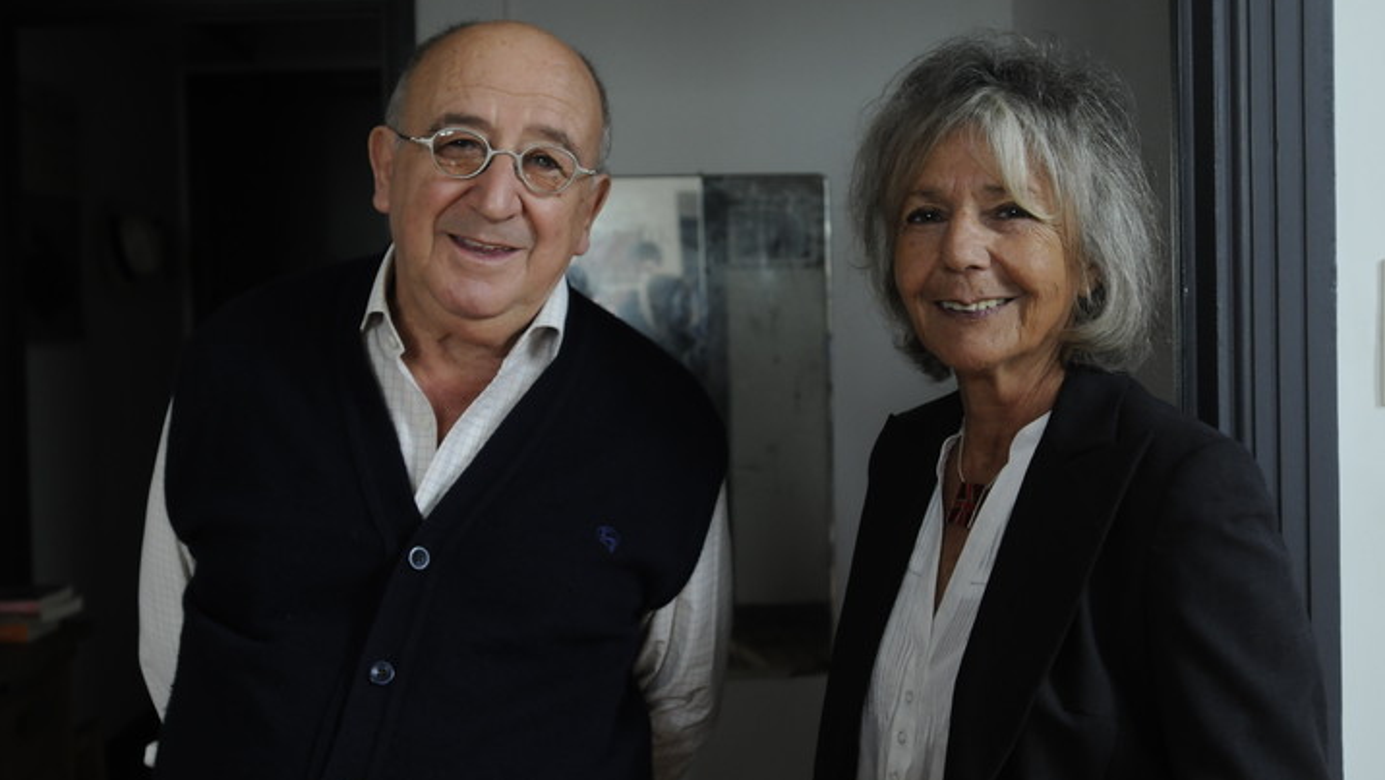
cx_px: 692
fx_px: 1506
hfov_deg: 49.4
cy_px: 343
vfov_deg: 29.0
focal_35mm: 41
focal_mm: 26
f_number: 4
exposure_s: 1/25
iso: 800
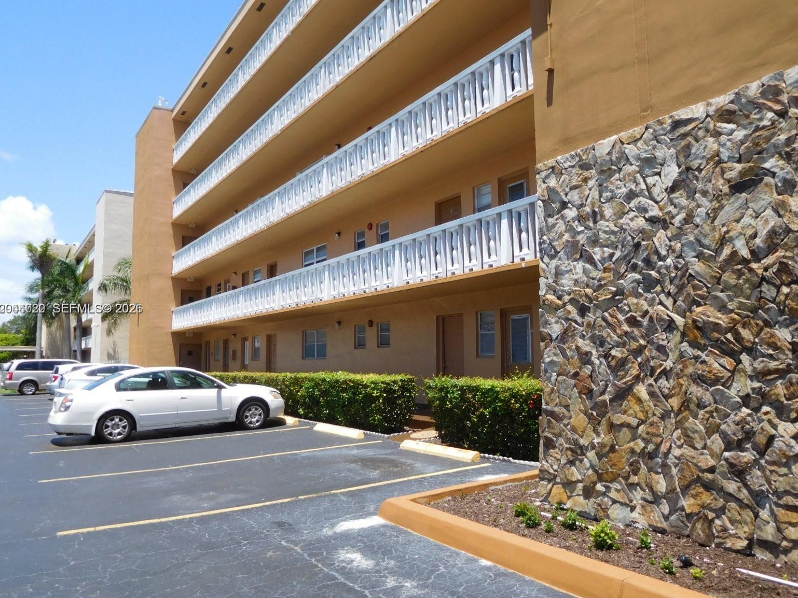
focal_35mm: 26
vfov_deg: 53.1
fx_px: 599
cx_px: 396
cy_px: 309
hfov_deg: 67.3
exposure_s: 1/1000
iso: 125
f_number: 3.4
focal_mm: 4.5
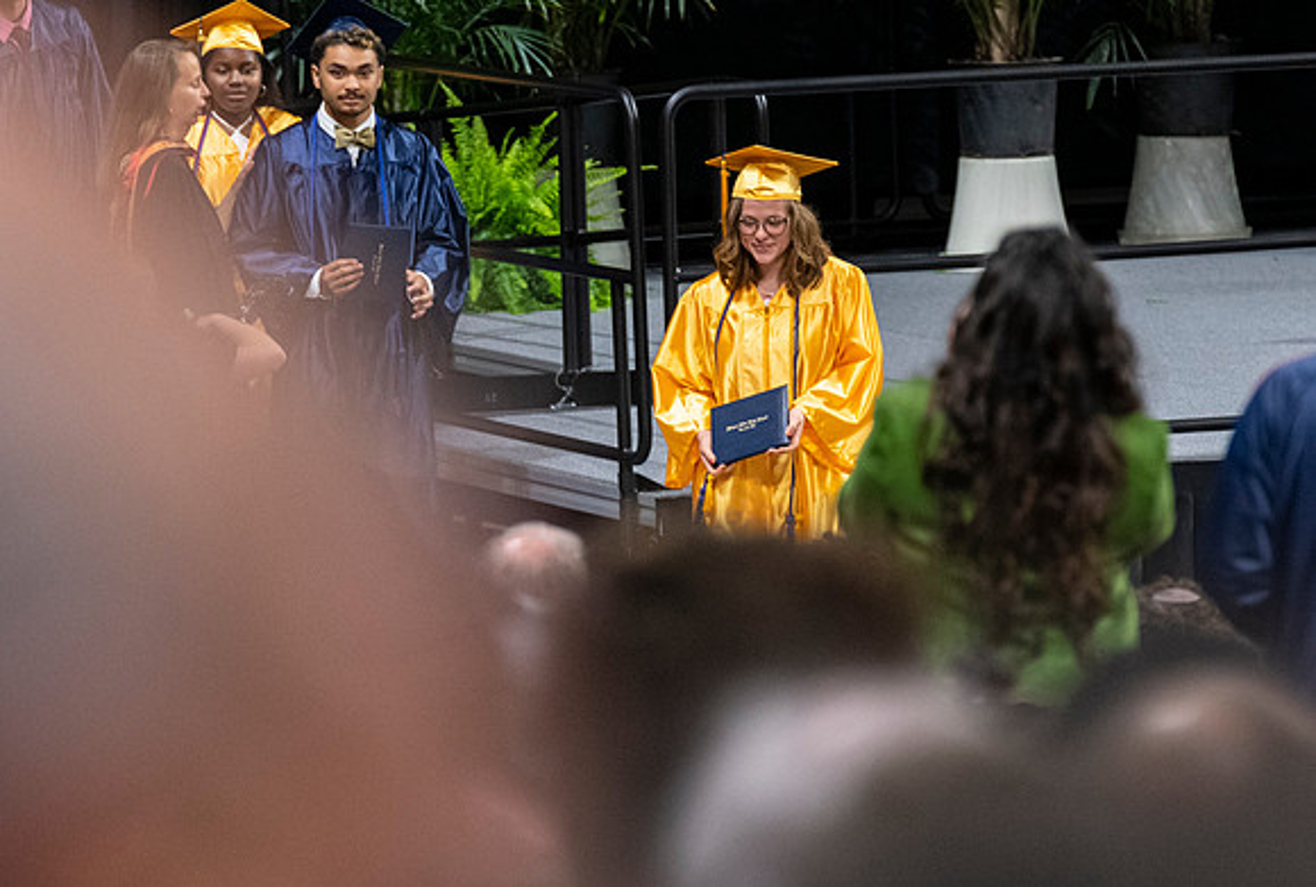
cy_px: 451
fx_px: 12374
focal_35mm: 337
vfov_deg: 4.1
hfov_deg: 6.1
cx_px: 823
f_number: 4
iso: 2000
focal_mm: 190
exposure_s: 1/200
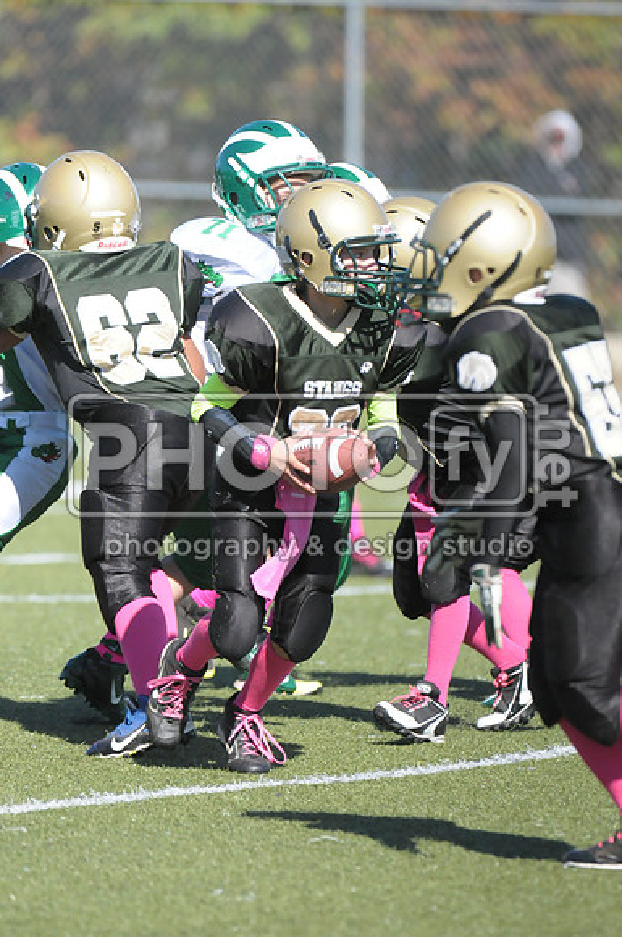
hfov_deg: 3.2
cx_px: 311
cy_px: 468
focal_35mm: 435
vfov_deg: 4.7
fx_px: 11307
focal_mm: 290
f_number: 4
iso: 1600
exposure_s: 1/8000
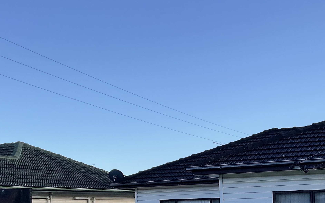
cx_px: 243
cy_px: 187
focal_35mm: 66
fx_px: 585
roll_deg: +1.2
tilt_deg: +1.5
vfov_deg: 19.3
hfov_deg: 30.6
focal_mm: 3
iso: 16
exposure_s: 1/829
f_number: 1.8
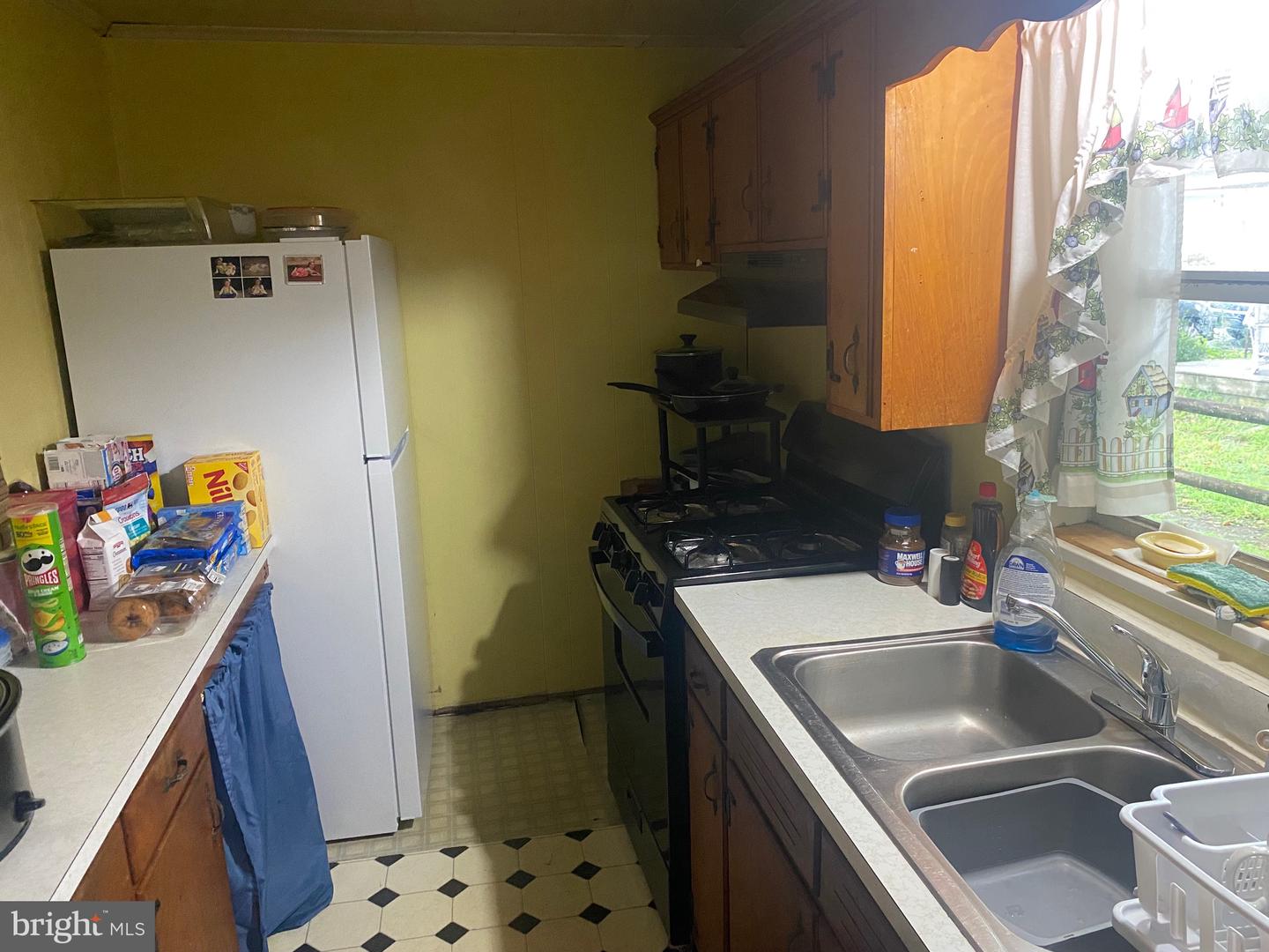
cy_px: 476
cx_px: 634
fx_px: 953
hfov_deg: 67.3
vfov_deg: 53.1
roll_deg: +1.6
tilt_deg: -10.7
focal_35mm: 26
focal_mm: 4.25
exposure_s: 1/60
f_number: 1.8
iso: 500
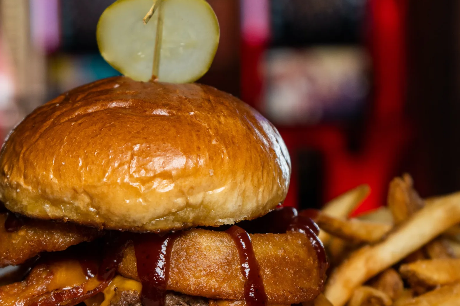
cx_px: 184
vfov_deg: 16.8
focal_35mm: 81
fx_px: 1035
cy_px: 140
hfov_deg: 25.0
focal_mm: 44
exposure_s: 1/125
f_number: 4.5
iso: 400
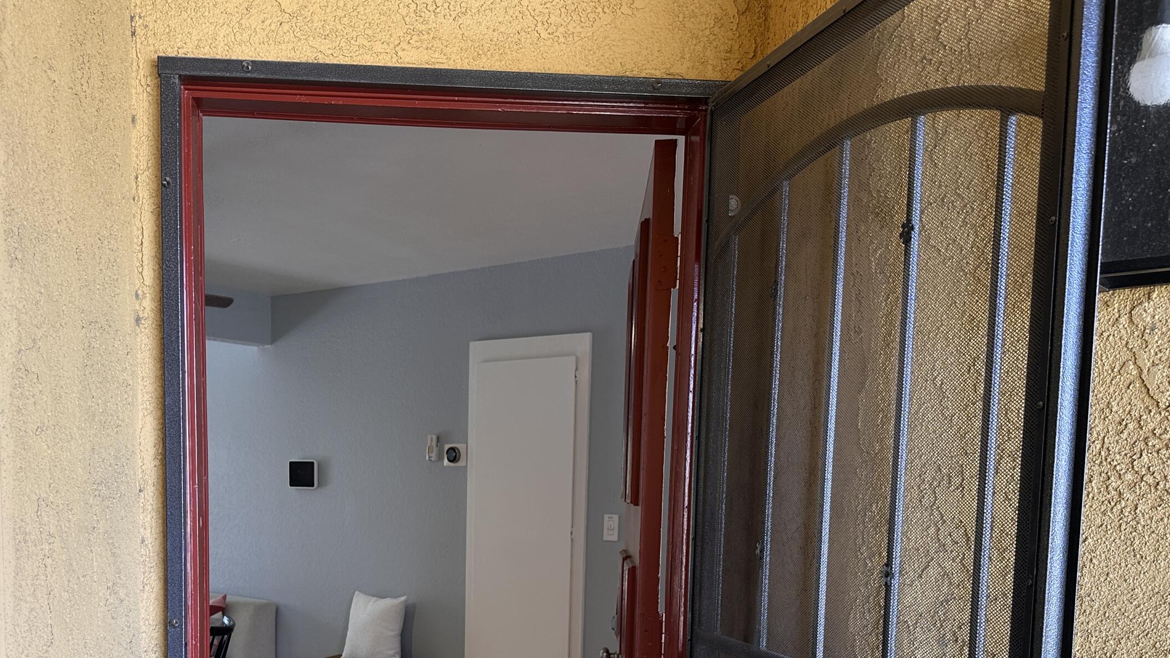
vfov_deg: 30.6
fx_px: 1148
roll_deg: -0.9
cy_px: 591
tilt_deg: -5.3
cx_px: 485
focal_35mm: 37
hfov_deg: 53.7
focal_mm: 6.86
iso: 80
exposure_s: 1/120
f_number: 1.78
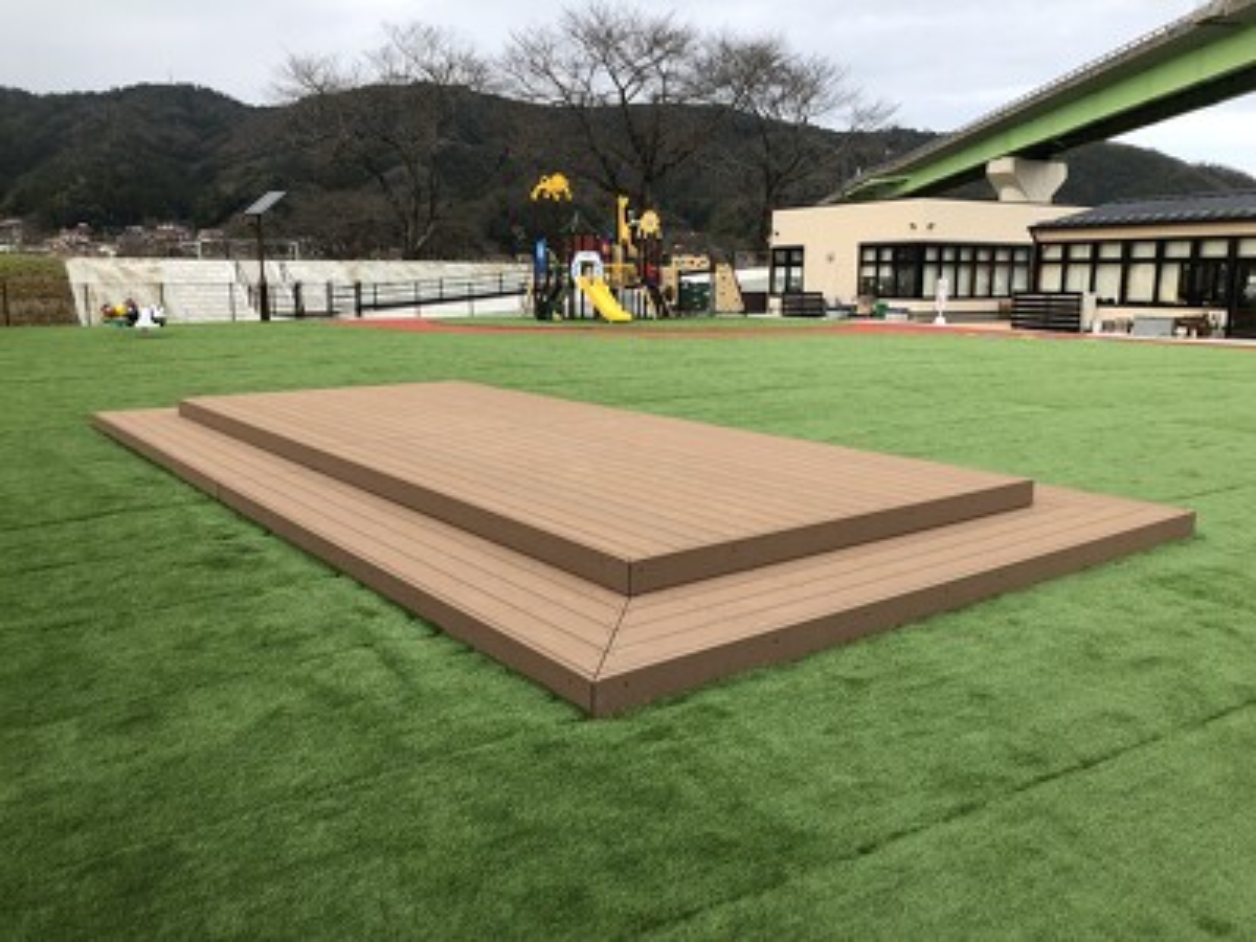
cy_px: 471
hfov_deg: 63.4
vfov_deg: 49.7
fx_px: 1016
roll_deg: +0.4
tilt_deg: -9.7
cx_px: 628
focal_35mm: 28
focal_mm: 3.99
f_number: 1.8
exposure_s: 1/516
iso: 20
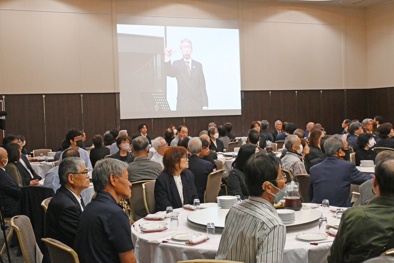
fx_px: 517
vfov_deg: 28.5
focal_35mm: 47
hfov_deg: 41.7
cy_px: 132
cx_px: 197
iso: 2000
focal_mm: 31.5
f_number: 5
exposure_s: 1/125
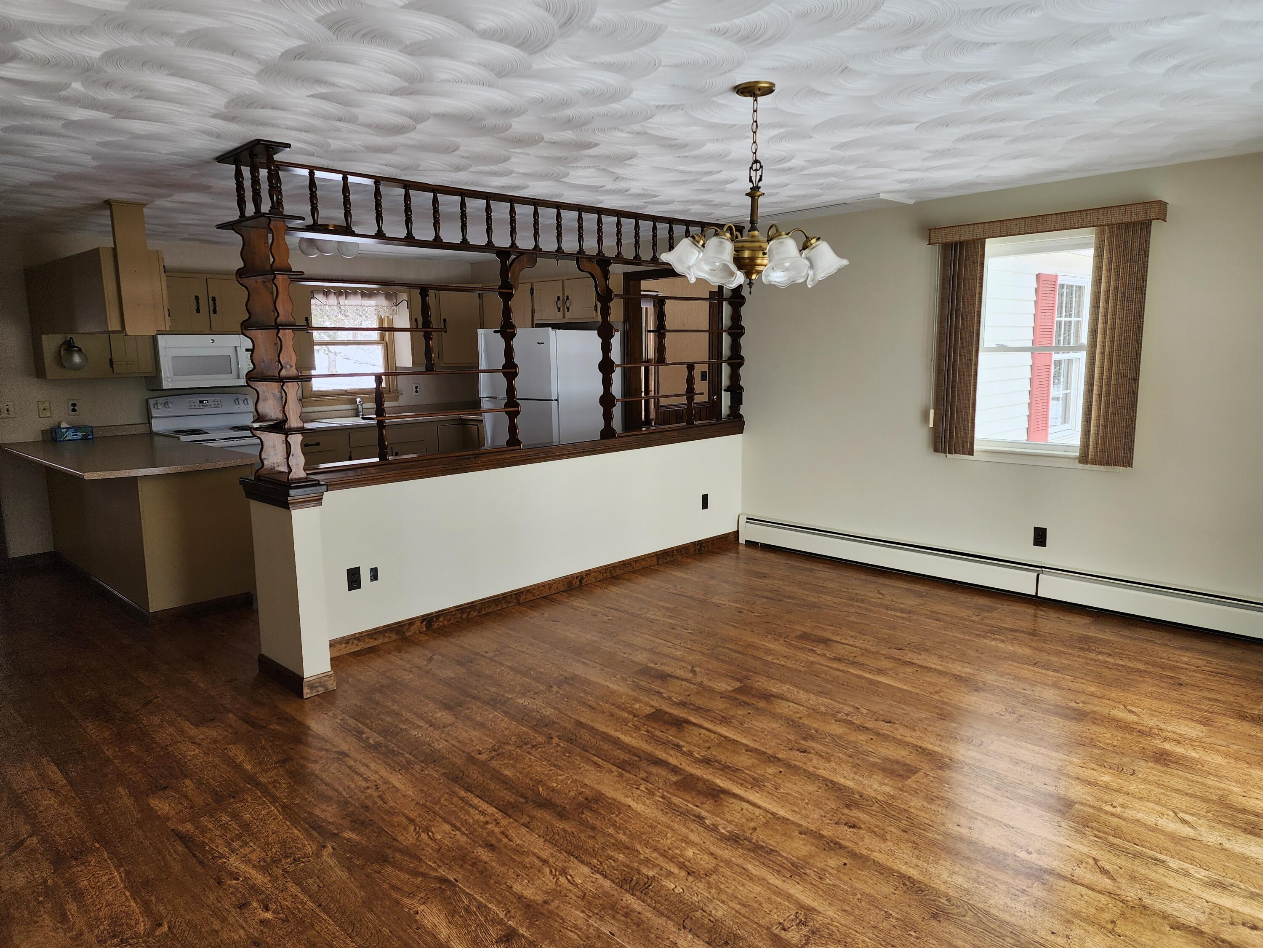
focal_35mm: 23
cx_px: 632
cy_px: 474
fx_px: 839
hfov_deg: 73.9
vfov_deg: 58.9
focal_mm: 6.4
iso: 40
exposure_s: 1/180
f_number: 1.8
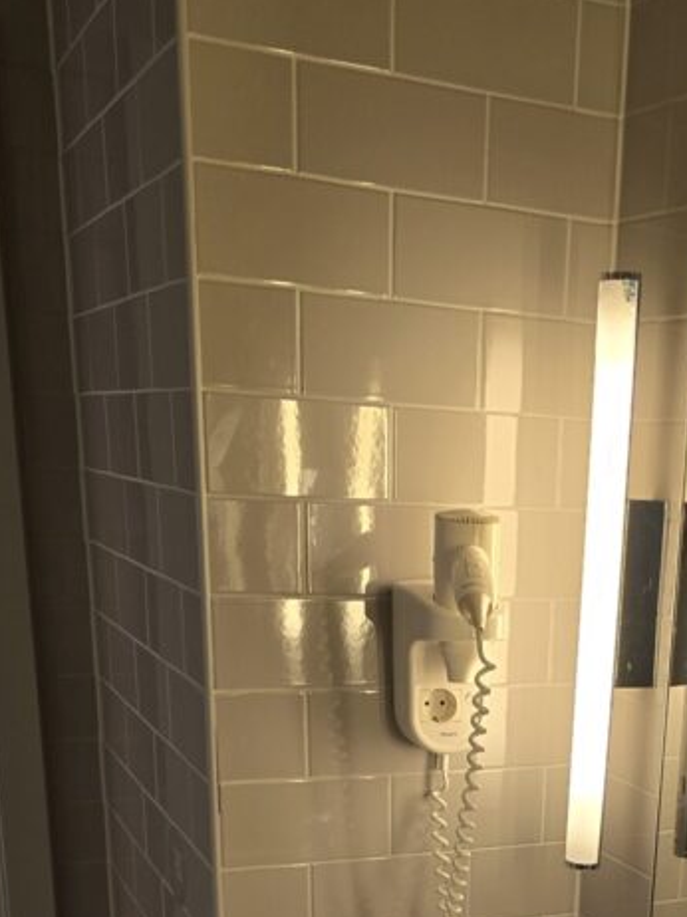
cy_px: 943
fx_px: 1351
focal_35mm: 51
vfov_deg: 33.8
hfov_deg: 27.8
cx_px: 582
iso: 100
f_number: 1.7
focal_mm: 6.3
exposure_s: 1/100
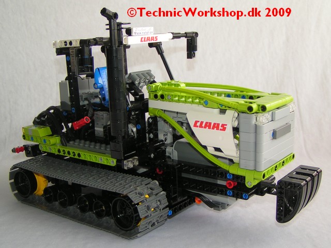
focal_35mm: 38
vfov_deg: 37.7
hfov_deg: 49.0
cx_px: 166
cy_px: 124
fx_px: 363
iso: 50
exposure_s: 1/60
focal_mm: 5.8
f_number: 2.8
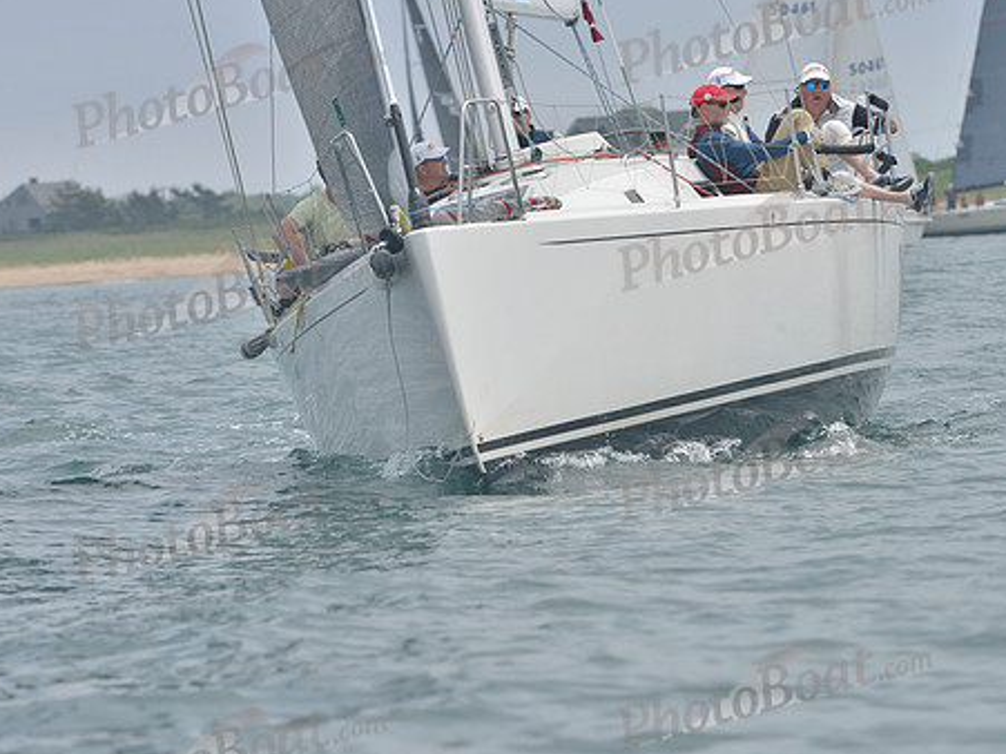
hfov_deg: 5.3
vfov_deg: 4.0
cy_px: 380
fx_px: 10779
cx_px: 504
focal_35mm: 371
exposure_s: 1/1000
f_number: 9
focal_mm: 300
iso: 400
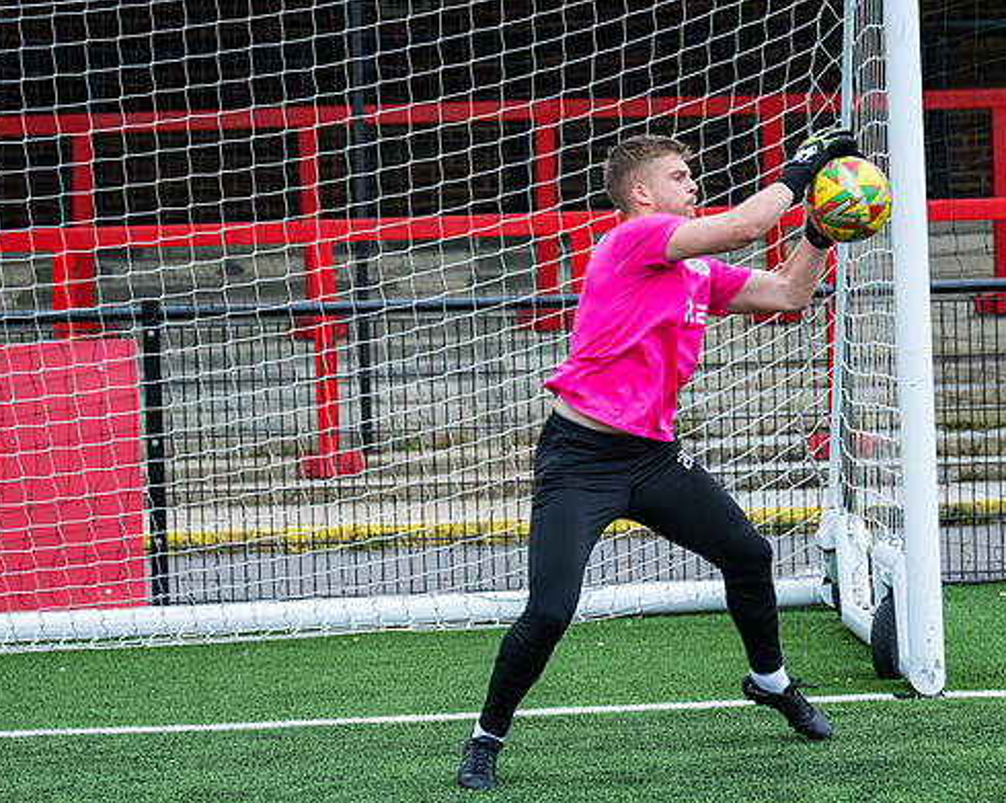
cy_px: 427
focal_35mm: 136
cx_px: 566
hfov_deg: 14.2
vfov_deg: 11.3
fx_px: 4045
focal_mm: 70
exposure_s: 1/2000
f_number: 2.8
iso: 1000
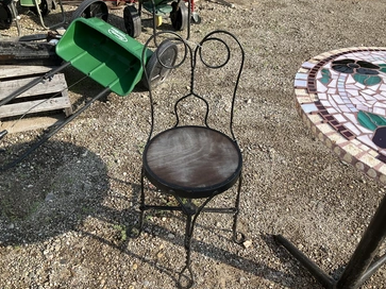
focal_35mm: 32
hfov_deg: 56.8
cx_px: 200
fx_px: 357
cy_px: 147
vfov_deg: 44.1
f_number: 1.8
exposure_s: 1/1098
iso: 25
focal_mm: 3
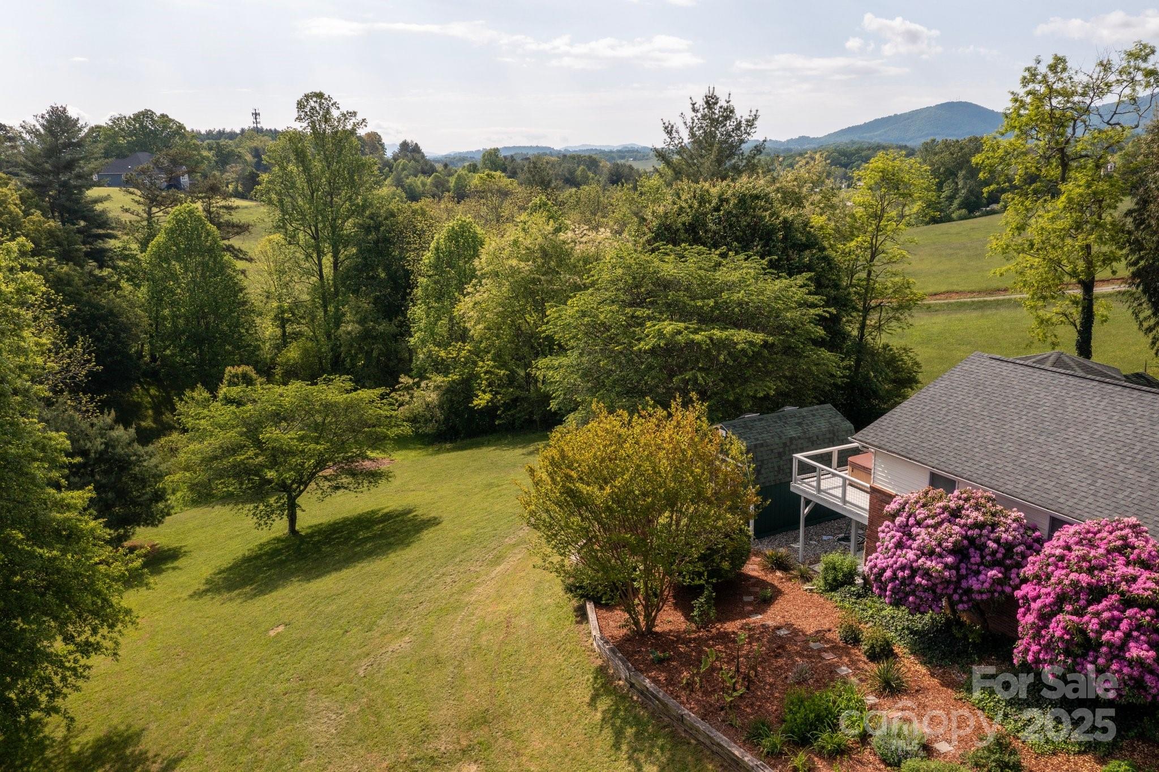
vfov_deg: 46.4
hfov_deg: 65.5
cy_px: 386
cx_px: 580
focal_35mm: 28
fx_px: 901
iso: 100
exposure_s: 1/200
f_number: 5
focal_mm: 10.26
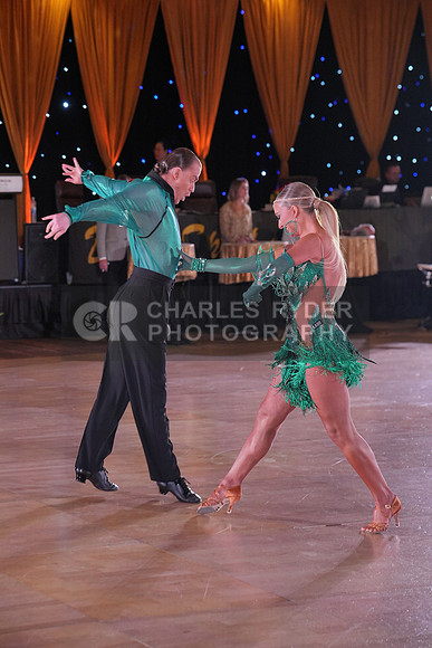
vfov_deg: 27.7
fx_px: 1313
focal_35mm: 73
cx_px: 216
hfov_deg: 18.7
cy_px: 324
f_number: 4
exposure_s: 1/500
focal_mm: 73
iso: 2000
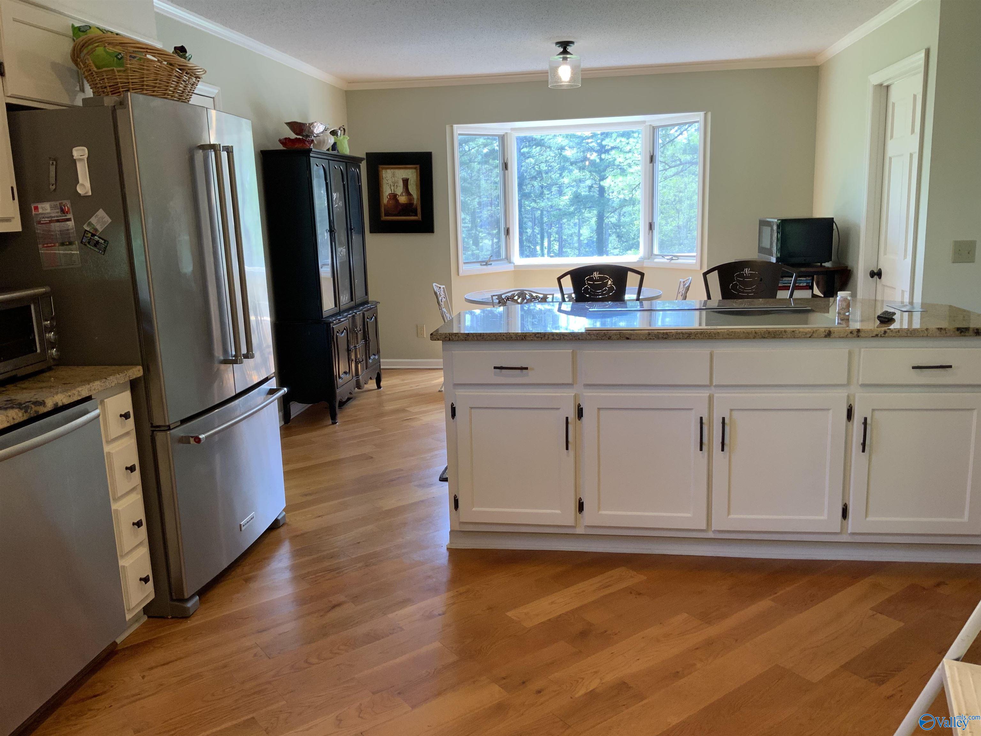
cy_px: 368
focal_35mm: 29
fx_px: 822
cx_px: 490
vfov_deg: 48.2
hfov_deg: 61.7
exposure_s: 1/120
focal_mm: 3
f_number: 1.8
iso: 64
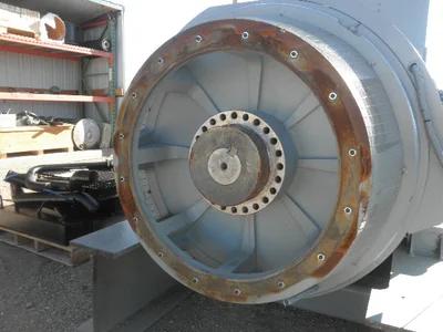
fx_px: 358
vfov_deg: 49.7
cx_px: 222
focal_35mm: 28
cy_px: 166
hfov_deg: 63.4
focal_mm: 5
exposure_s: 1/160
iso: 64
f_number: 3
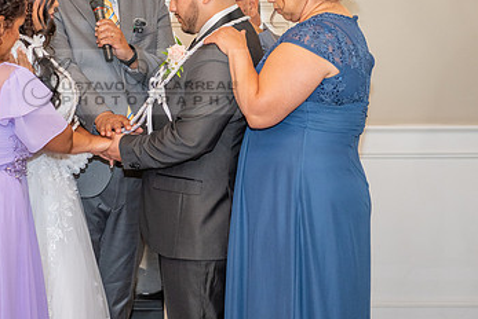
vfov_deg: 11.7
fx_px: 1555
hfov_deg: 17.4
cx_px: 131
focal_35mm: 117
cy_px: 82
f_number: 3.5
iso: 1250
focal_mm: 70
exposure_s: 1/200
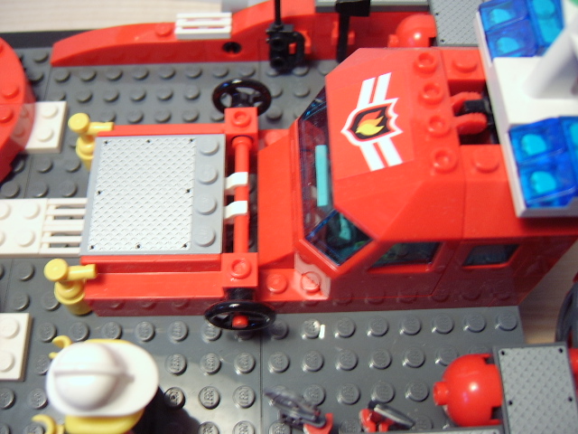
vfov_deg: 45.4
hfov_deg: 58.4
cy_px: 217
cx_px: 289
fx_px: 518
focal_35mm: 31
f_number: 2.7
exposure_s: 1/15
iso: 100
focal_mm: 8.13
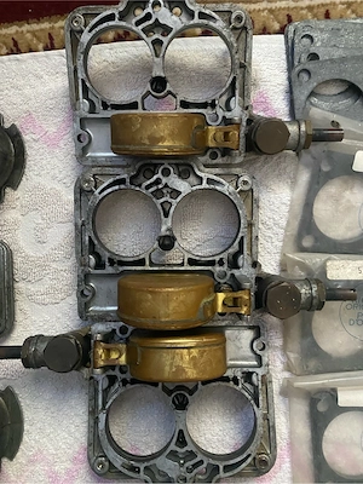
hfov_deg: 53.1
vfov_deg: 67.3
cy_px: 242
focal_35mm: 26
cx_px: 182
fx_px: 364
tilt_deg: -83.4
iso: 800
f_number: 1.8
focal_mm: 4.25
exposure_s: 1/30
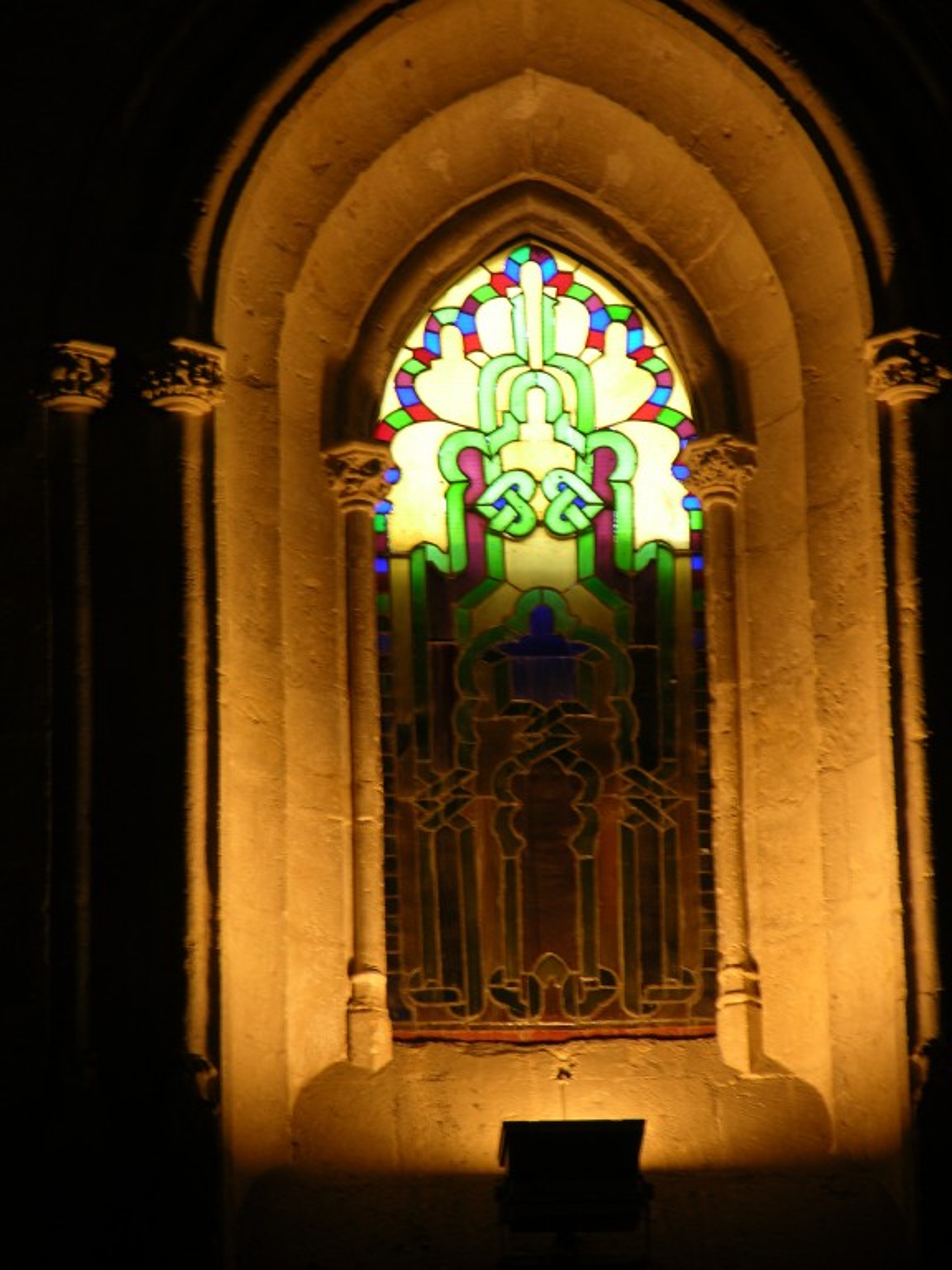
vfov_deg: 7.1
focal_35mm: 280
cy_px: 635
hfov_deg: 5.3
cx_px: 476
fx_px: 10267
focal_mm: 71.2
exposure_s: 1/13
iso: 50
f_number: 4.2
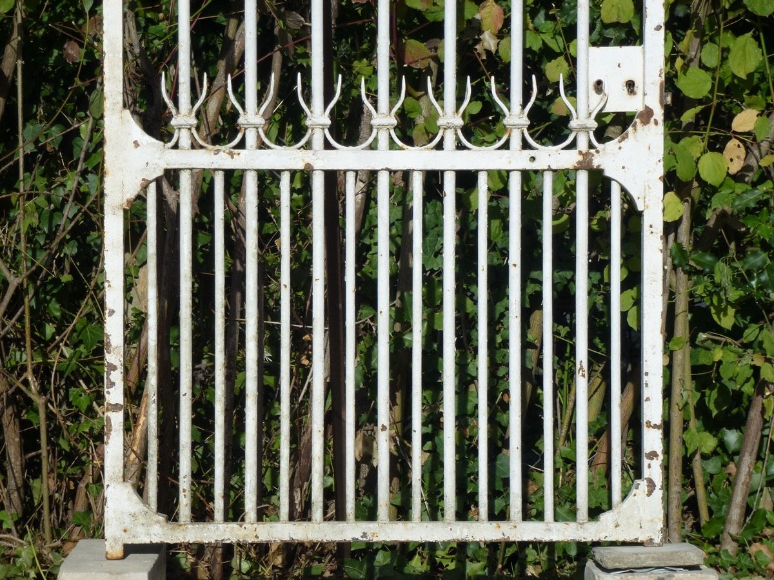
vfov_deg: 14.2
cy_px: 290
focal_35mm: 104
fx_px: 2325
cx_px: 387
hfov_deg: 18.9
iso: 100
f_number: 5
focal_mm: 18.7
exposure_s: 1/1000
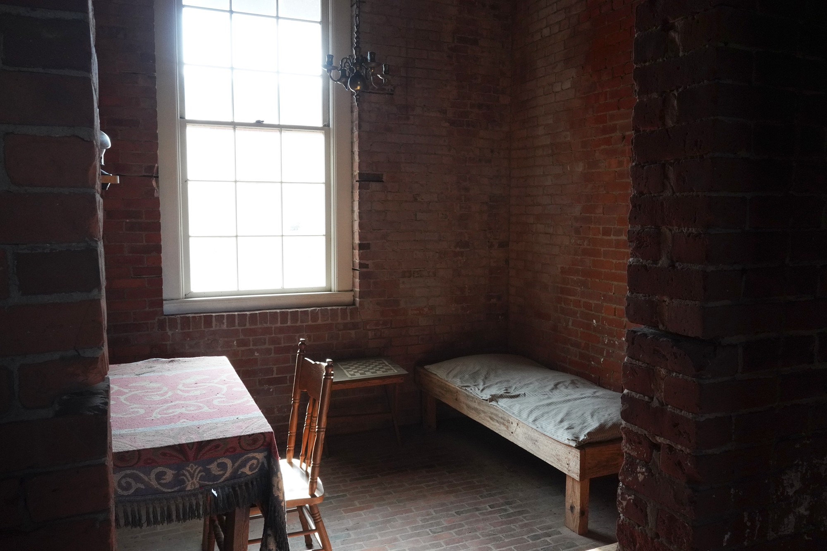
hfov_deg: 65.5
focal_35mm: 28
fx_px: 643
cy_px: 276
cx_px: 414
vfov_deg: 46.4
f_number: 20
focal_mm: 28
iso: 4000
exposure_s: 1/80
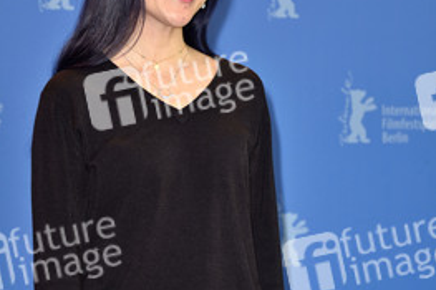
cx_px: 217
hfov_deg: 10.8
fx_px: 2300
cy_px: 174
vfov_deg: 7.2
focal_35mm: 190
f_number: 5.6
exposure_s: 1/125
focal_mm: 125
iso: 500
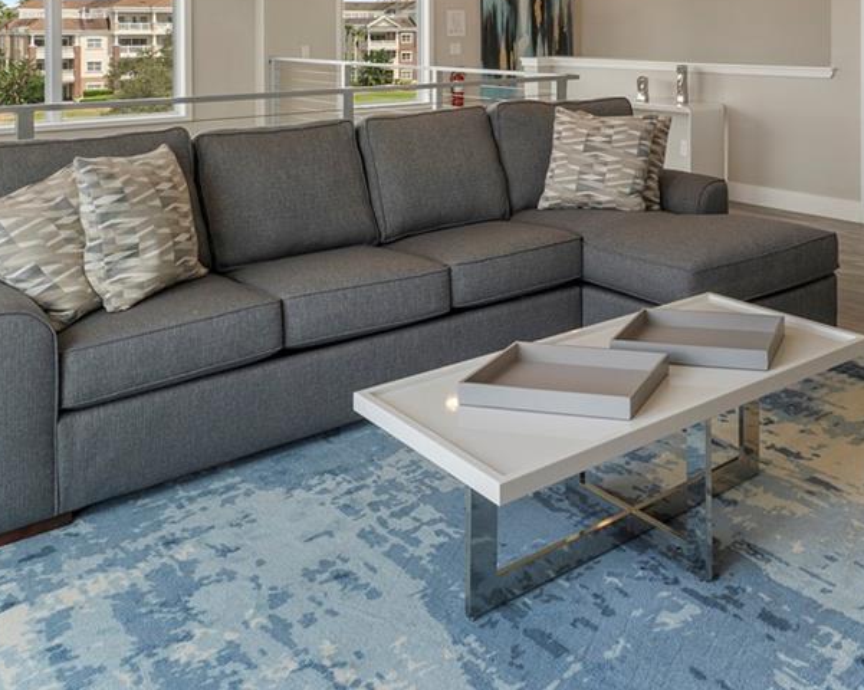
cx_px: 740
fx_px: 894
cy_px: 32
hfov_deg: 47.5
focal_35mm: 35
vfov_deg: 38.4
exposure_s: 1/30
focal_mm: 14
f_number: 7.1
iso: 400
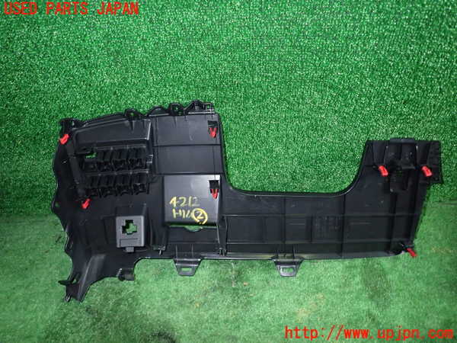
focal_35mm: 25
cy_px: 172
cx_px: 228
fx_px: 330
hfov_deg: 69.4
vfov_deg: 54.9
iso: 500
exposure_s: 1/30
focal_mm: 4.5
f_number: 5.6
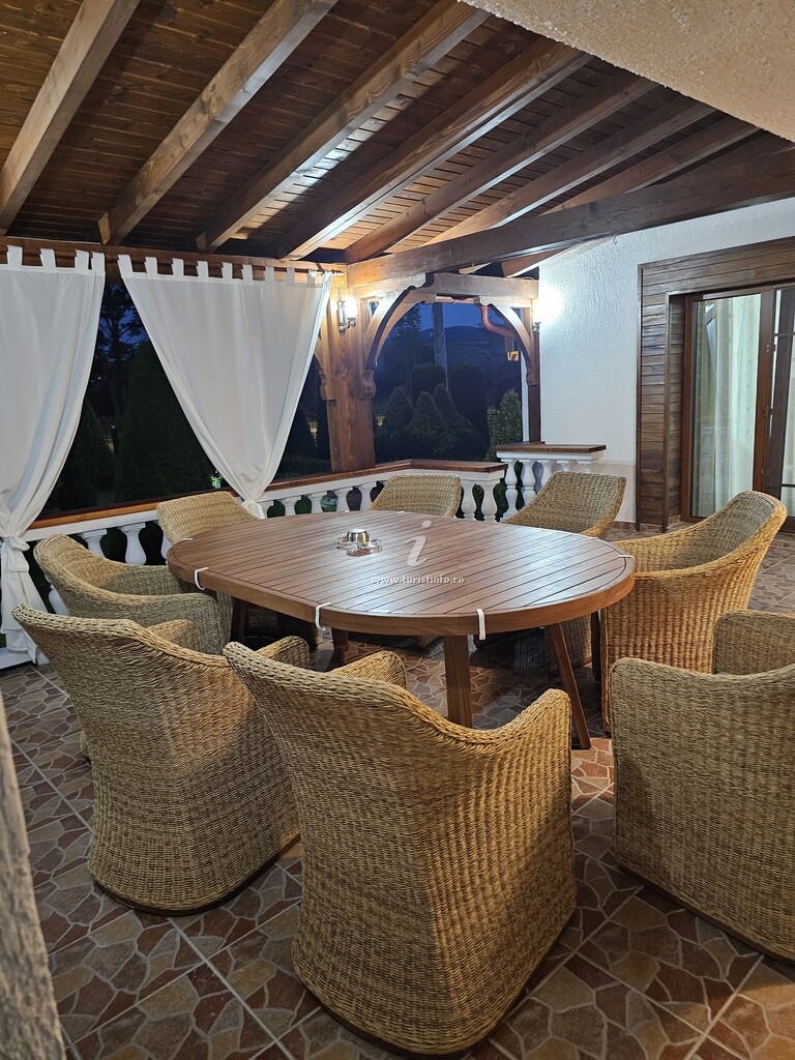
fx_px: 704
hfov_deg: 58.9
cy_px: 530
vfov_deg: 73.9
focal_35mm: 23
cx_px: 398
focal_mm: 6.3
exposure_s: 1/25
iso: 640
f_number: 1.7
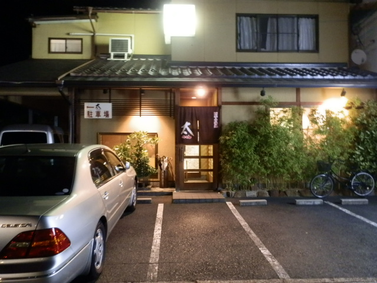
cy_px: 142
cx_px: 188
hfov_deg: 63.4
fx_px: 305
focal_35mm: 28
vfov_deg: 49.7
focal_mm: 5
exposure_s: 1/2
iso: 400
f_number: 3.1
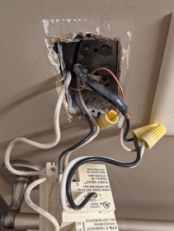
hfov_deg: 46.7
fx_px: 200
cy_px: 139
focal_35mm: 30
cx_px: 103
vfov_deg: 59.4
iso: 405
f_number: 1.85
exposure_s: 1/60
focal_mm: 6.81
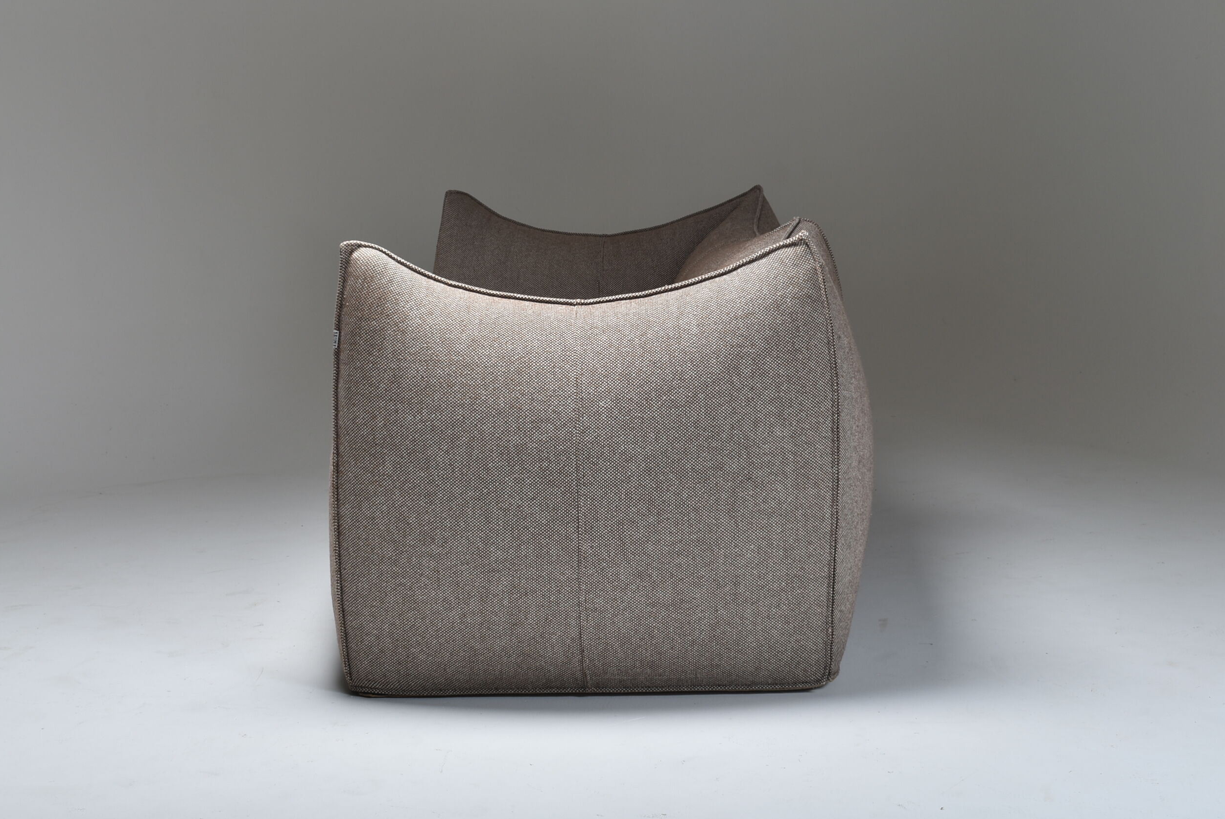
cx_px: 603
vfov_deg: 24.4
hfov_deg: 35.8
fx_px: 1893
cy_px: 363
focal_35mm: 56
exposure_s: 1/200
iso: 100
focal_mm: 31
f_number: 9
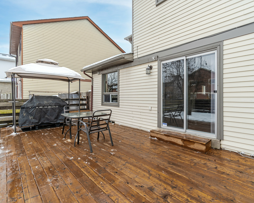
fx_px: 128
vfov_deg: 77.0
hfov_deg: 89.5
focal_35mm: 17
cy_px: 102
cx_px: 136
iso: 80
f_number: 6.3
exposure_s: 1/100
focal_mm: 10
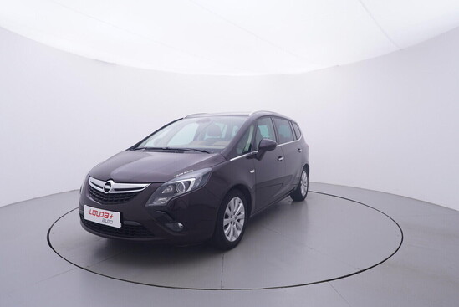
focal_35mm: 22
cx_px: 230
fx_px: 287
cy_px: 154
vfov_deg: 56.2
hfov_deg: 77.3
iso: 200
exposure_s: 1/80
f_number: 5
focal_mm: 15
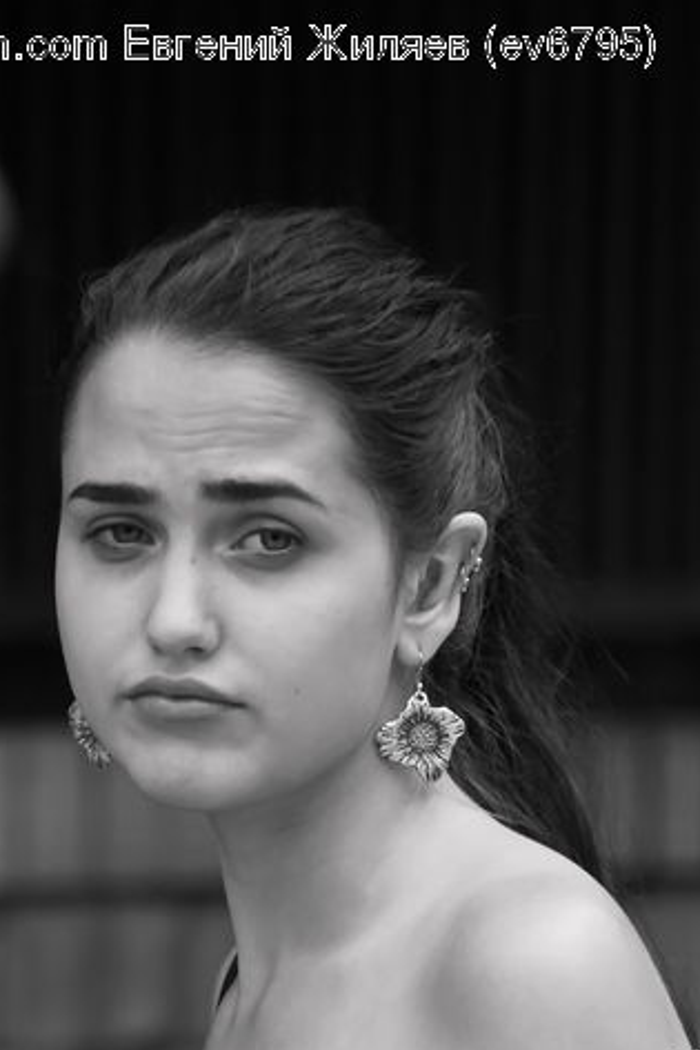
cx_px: 210
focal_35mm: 715
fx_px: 20837
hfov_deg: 1.9
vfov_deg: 2.9
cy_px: 992
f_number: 6.3
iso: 500
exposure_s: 1/400
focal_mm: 250
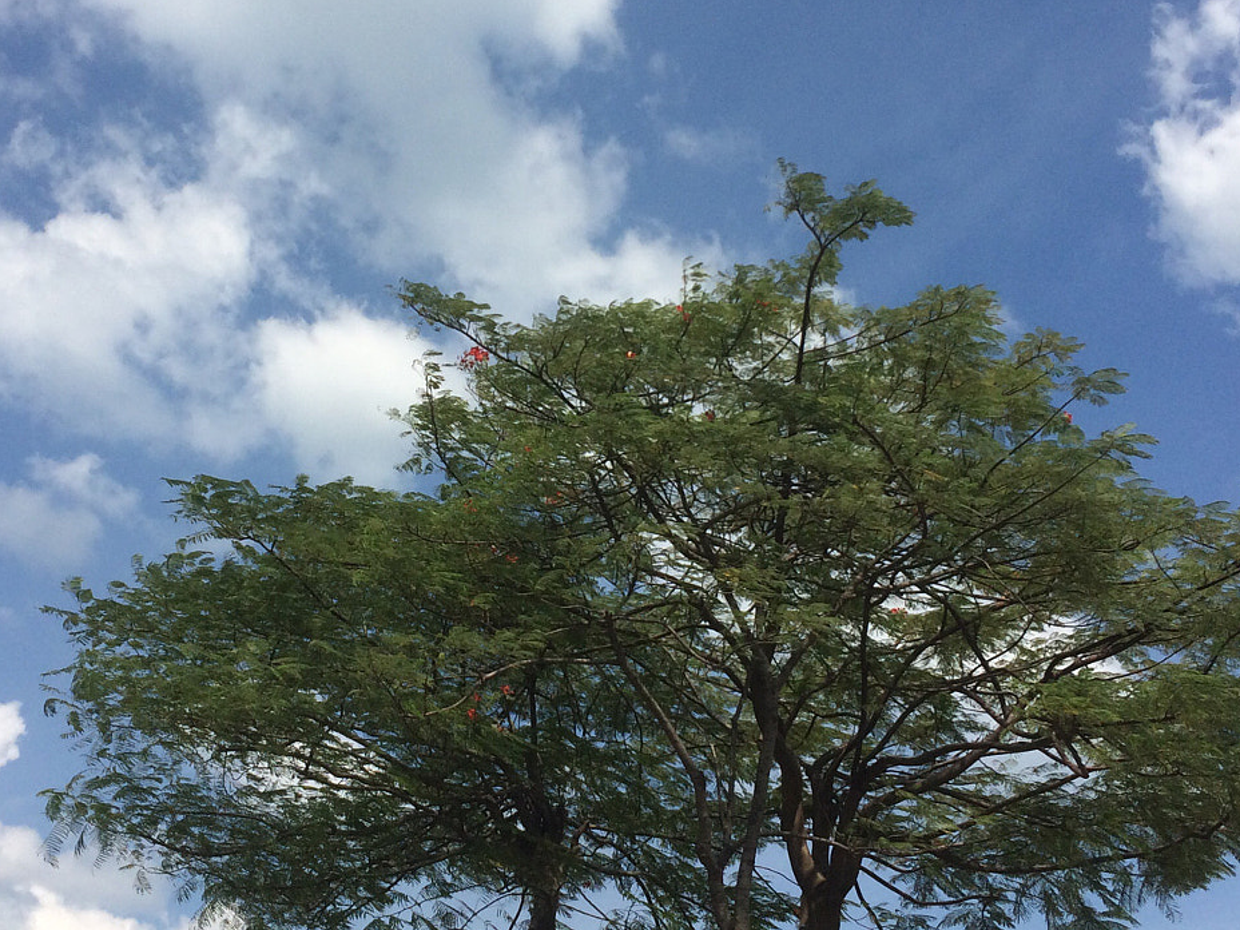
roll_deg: -1.1
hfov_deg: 38.1
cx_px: 530
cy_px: 291
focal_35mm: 50
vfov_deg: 28.9
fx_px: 1791
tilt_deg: +29.3
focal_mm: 4.15
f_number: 2.2
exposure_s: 1/4115
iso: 32
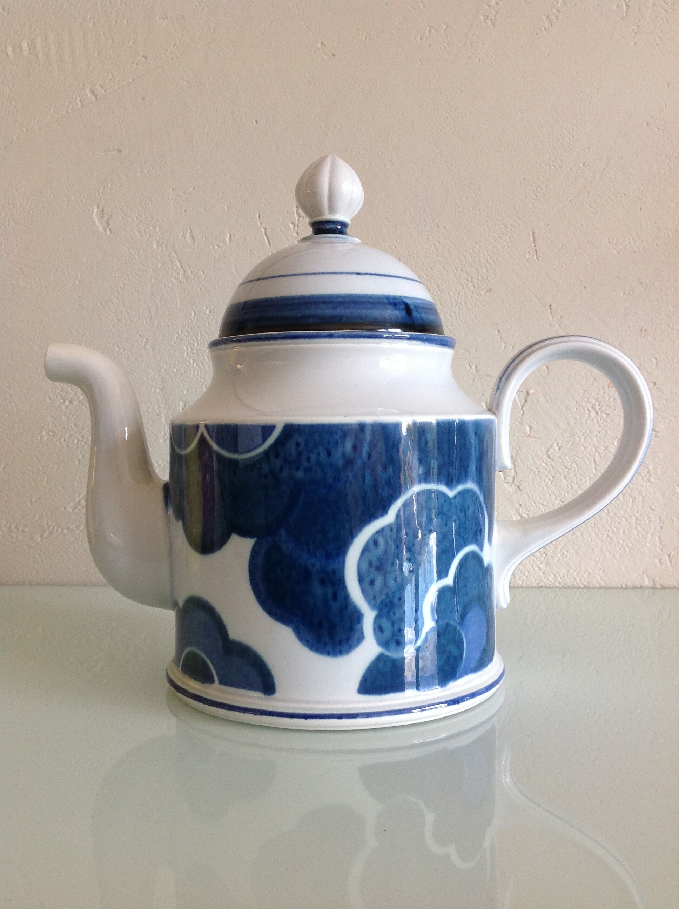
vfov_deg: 52.7
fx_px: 918
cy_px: 454
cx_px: 340
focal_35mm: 35
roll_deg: +1.4
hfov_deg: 40.6
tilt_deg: -2.3
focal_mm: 4.28
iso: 100
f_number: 2.4
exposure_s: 1/120
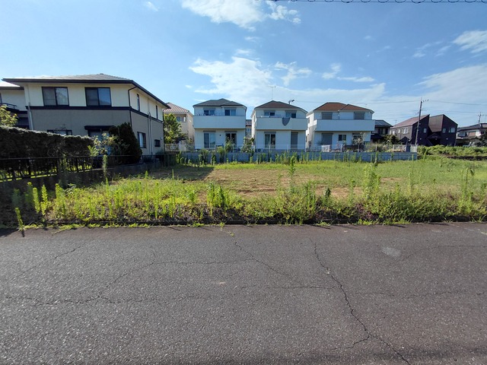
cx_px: 244
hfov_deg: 94.5
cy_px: 182
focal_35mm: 16
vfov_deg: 78.1
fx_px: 225
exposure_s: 1/2247
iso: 40
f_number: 2.2
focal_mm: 1.64
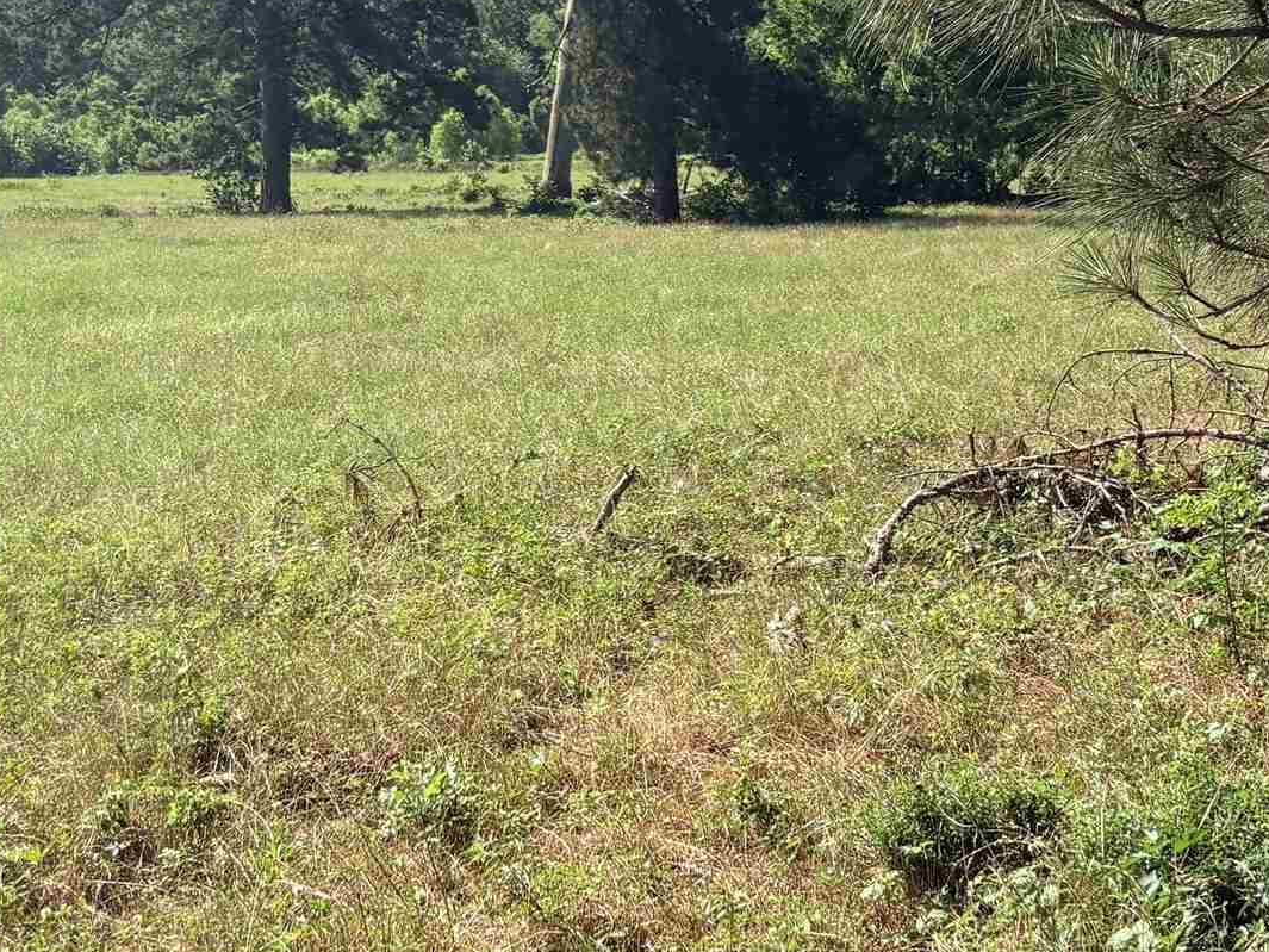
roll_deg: -0.7
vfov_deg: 19.5
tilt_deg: -2.7
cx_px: 540
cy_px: 218
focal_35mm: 75
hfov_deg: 26.0
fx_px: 2750
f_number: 1.6
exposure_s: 1/2985
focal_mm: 5.96
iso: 50
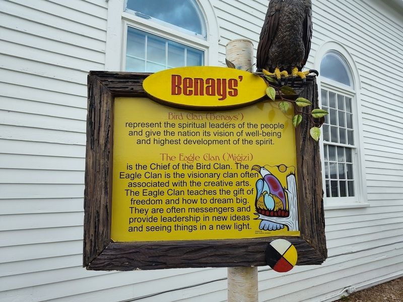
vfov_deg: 58.9
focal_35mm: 23
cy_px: 151
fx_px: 268
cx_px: 202
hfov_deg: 73.9
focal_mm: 5.56
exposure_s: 1/520
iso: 100
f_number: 1.8
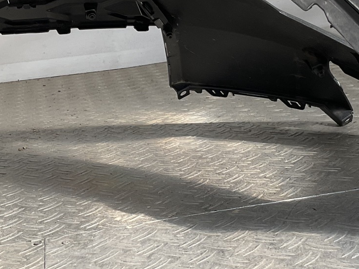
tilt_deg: -11.5
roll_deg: +6.3
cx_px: 187
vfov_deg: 18.4
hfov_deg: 24.4
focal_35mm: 80
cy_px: 121
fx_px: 830
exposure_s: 1/409
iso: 16
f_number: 1.8
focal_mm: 3
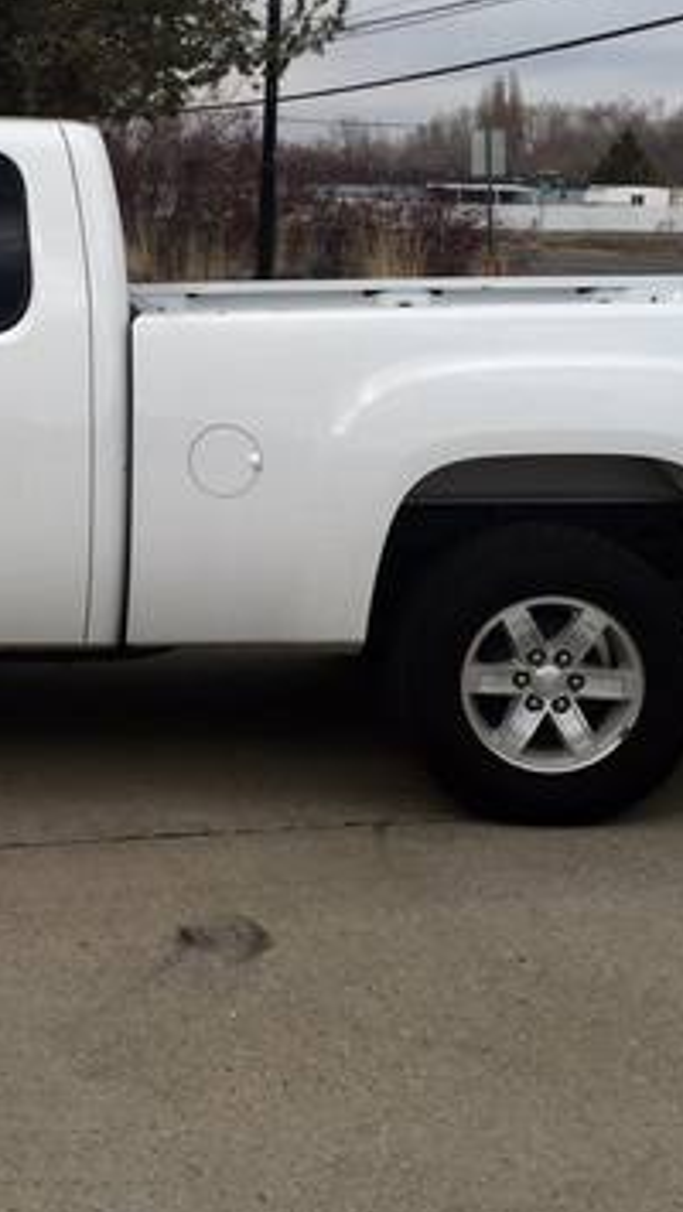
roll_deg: -2.7
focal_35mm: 57
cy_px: 417
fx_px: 1833
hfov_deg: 20.2
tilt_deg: -6.2
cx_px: -65
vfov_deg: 36.3
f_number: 2.2
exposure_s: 1/1236
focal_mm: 4.15
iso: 32
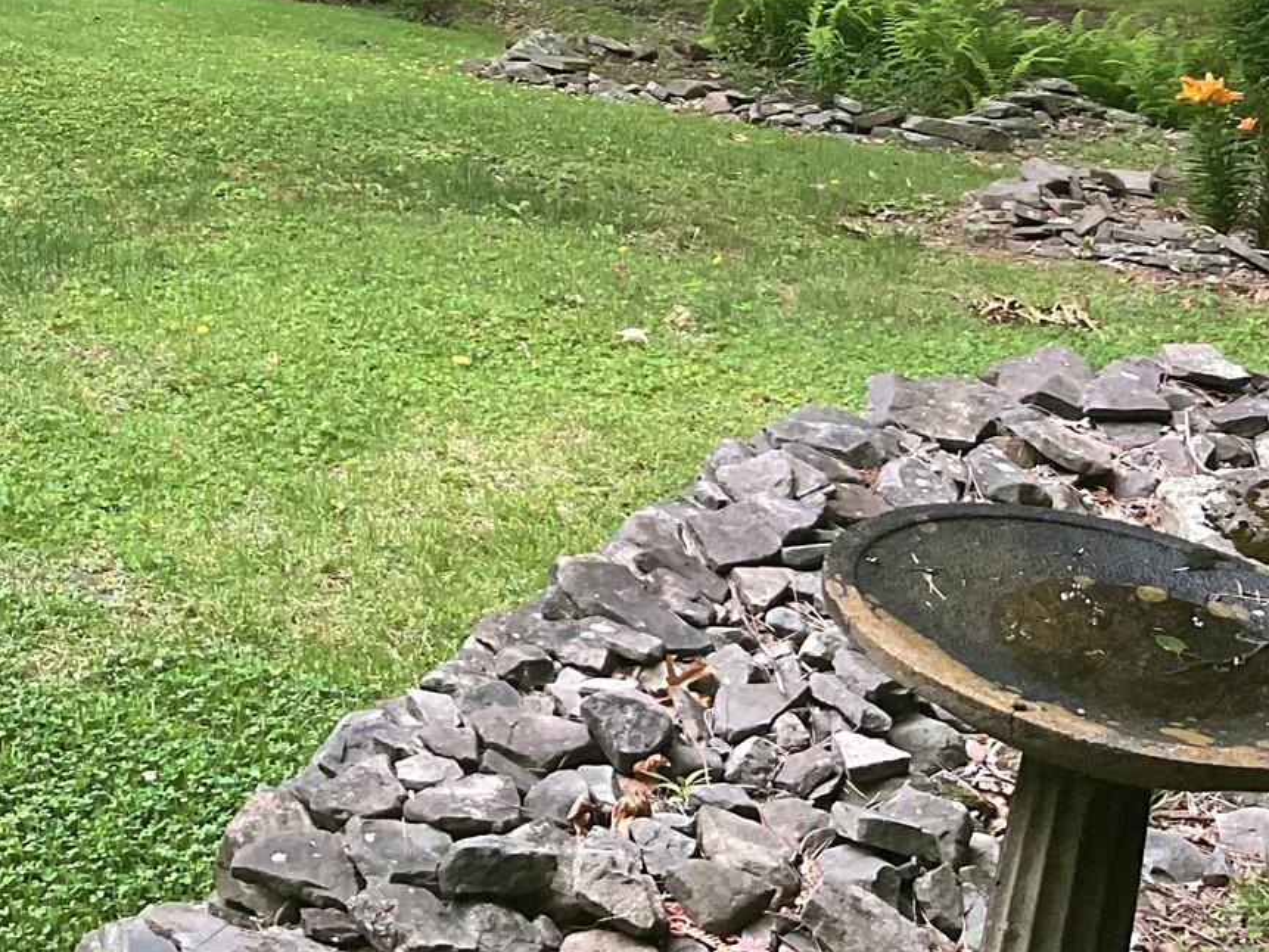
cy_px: -35
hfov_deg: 26.7
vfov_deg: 20.5
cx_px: 22
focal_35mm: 69
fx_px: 2530
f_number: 1.8
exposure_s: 1/120
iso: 50
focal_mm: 3
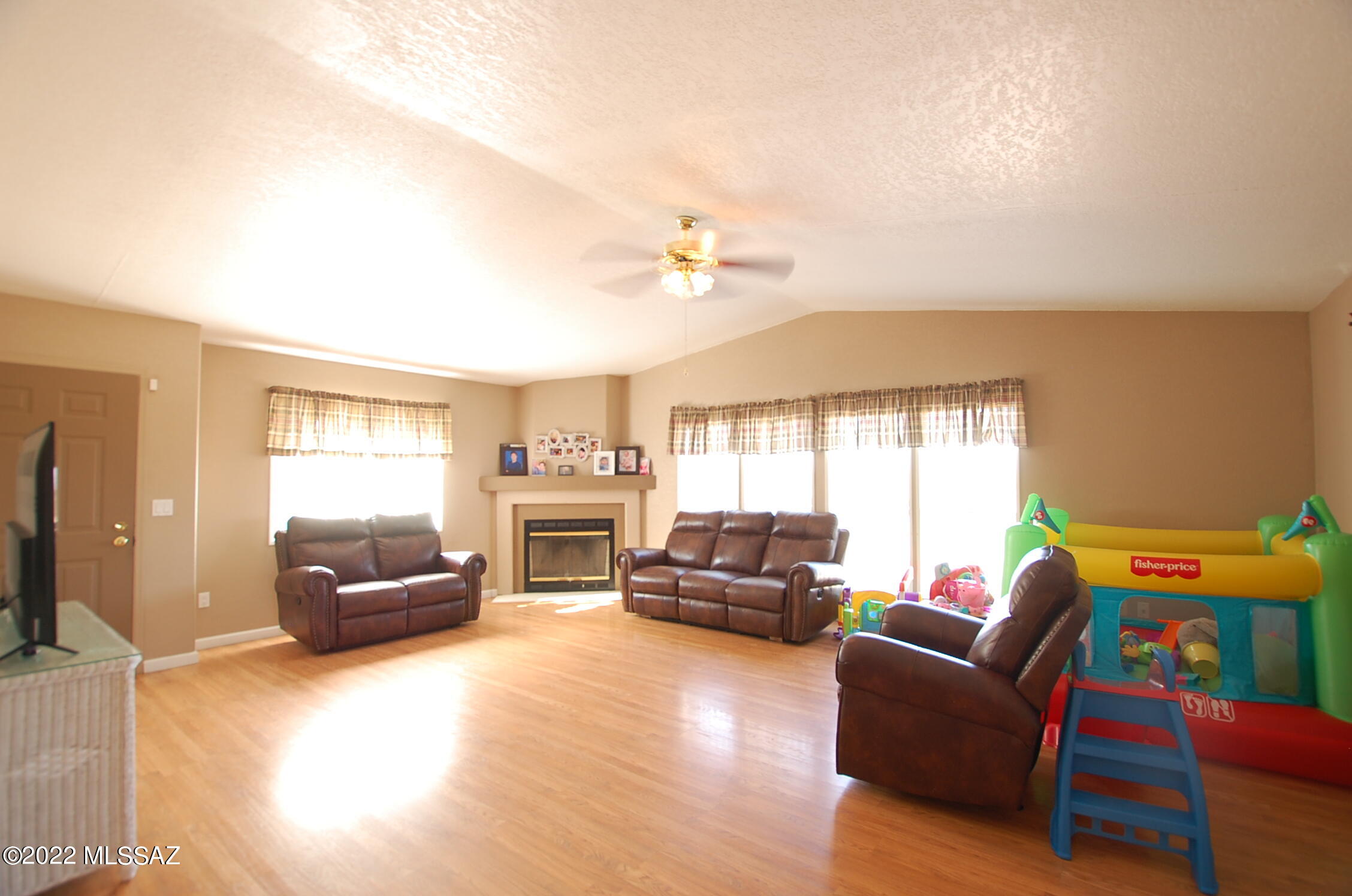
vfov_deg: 77.1
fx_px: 562
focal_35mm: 15
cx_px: 676
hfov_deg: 100.5
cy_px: 448
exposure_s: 1/8
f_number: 4.5
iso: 200
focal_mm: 10
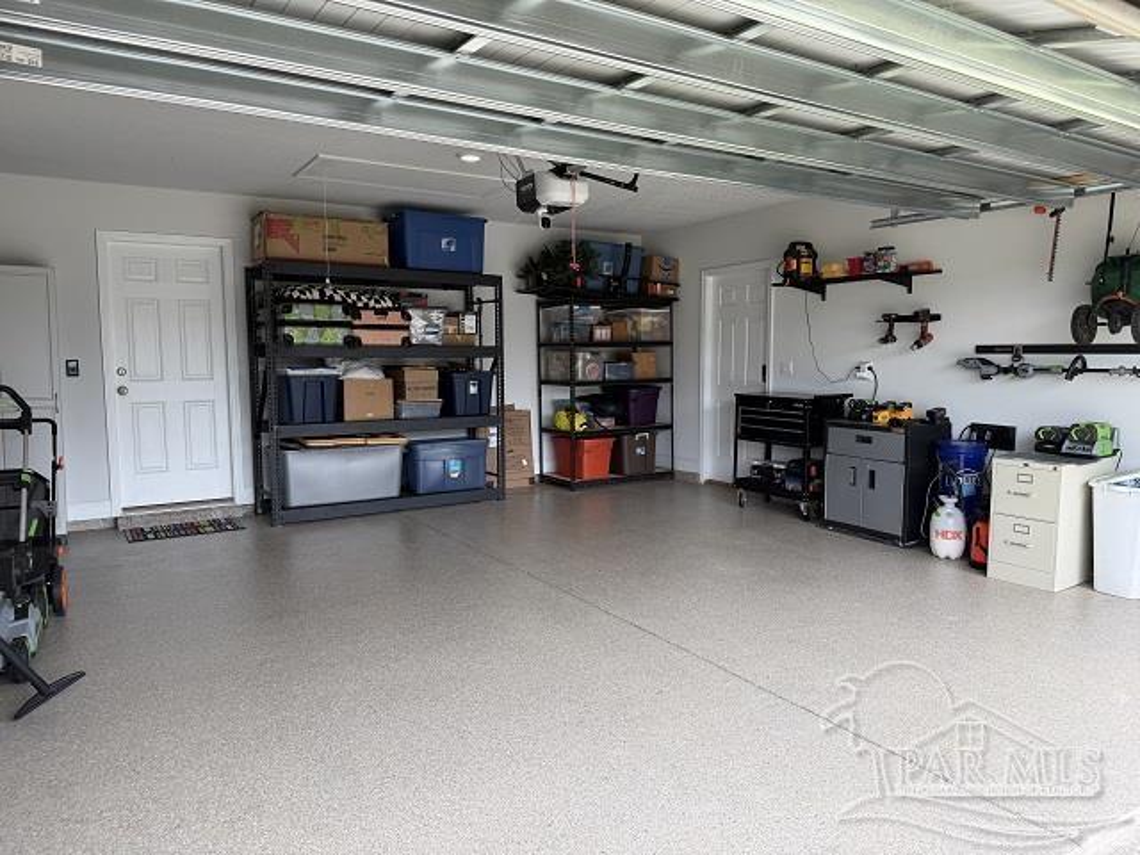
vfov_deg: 56.8
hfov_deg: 71.6
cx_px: 570
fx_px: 790
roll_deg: +0.6
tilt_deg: -4.9
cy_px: 428
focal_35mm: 24
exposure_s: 1/275
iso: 64
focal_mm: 6.76
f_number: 1.78
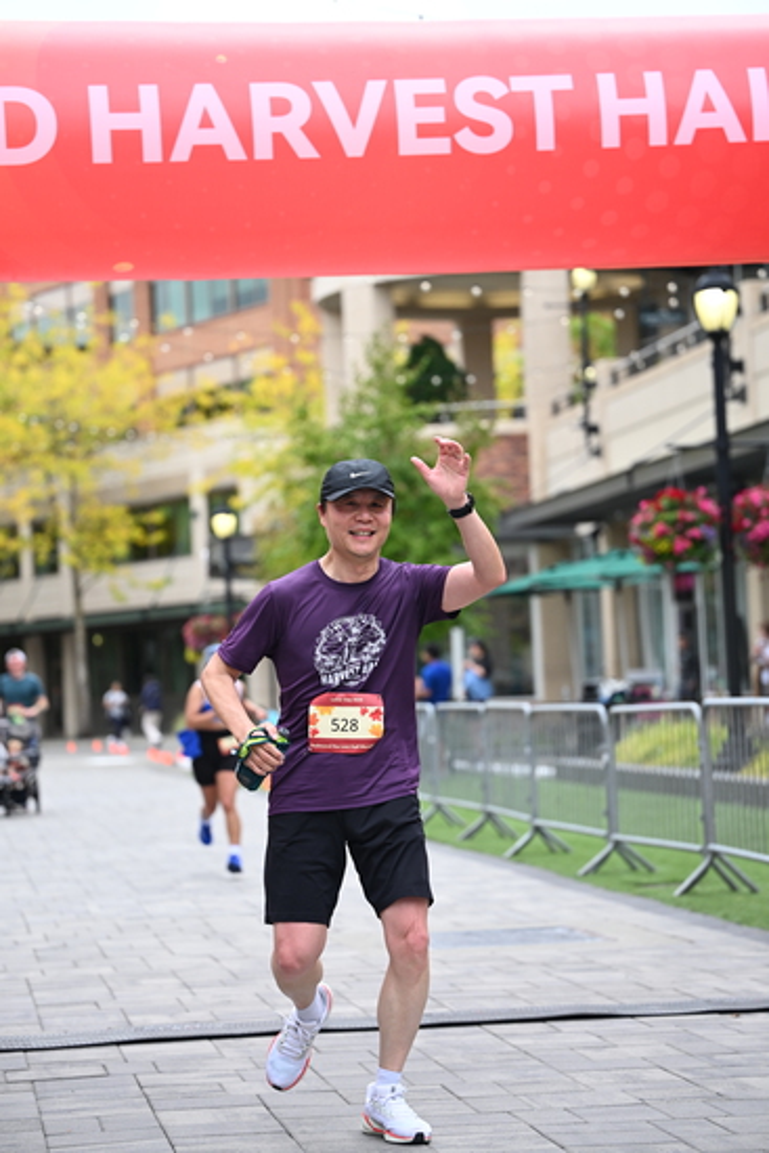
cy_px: 576
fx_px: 2818
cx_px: 384
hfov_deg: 15.5
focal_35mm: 88
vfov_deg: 23.1
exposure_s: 1/2000
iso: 640
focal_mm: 88
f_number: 2.8
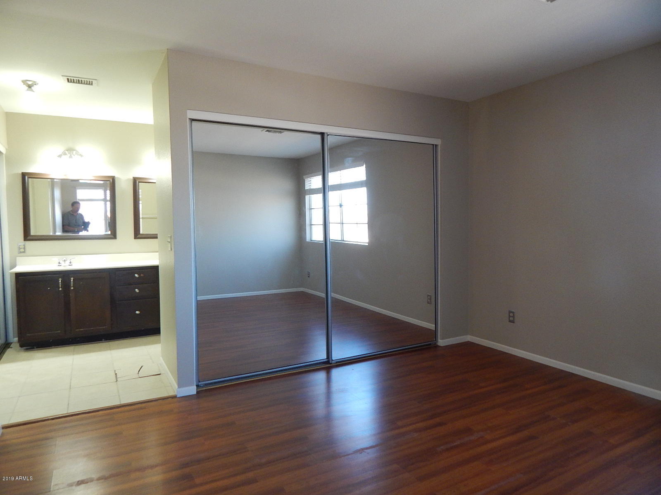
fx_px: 420
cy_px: 248
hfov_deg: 76.4
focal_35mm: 22
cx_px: 330
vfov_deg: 61.1
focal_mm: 4
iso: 280
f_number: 3
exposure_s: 1/30
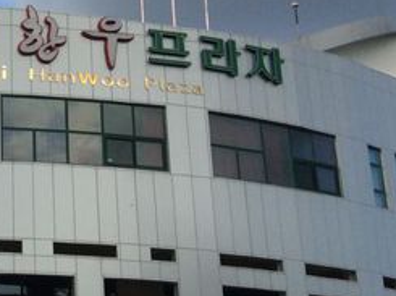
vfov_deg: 15.6
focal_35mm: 94
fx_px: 1074
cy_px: 50
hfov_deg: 19.8
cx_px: -67
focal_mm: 3.3
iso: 32
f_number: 2.4
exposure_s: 1/1192
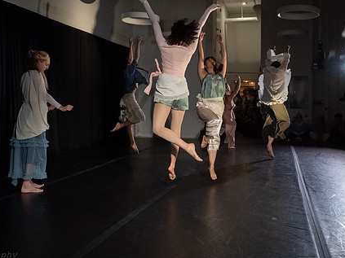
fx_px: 418
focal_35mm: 42
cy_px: 101
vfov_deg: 34.2
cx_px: 184
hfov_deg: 44.8
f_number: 5
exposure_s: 1/400
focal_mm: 28
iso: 6400
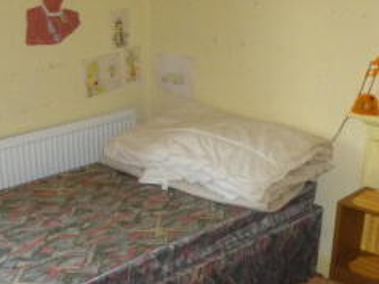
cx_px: 154
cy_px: 267
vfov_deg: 24.0
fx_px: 646
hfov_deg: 32.6
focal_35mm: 59
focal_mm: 4.3
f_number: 3.3
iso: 800
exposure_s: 1/60
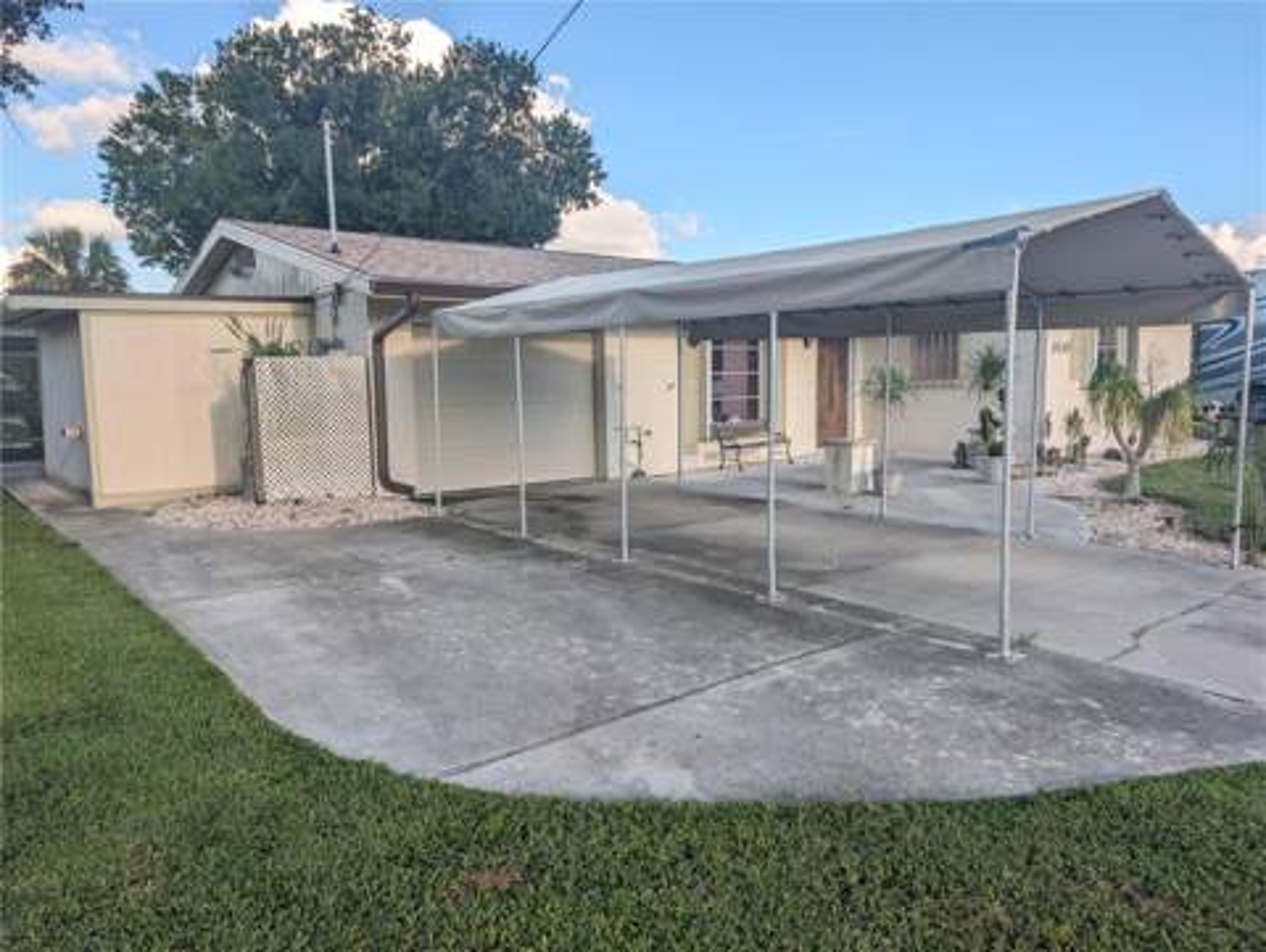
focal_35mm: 24
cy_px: 476
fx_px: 879
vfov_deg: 56.9
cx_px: 633
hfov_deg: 71.5
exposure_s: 1/799
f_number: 1.68
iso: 29
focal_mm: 6.9
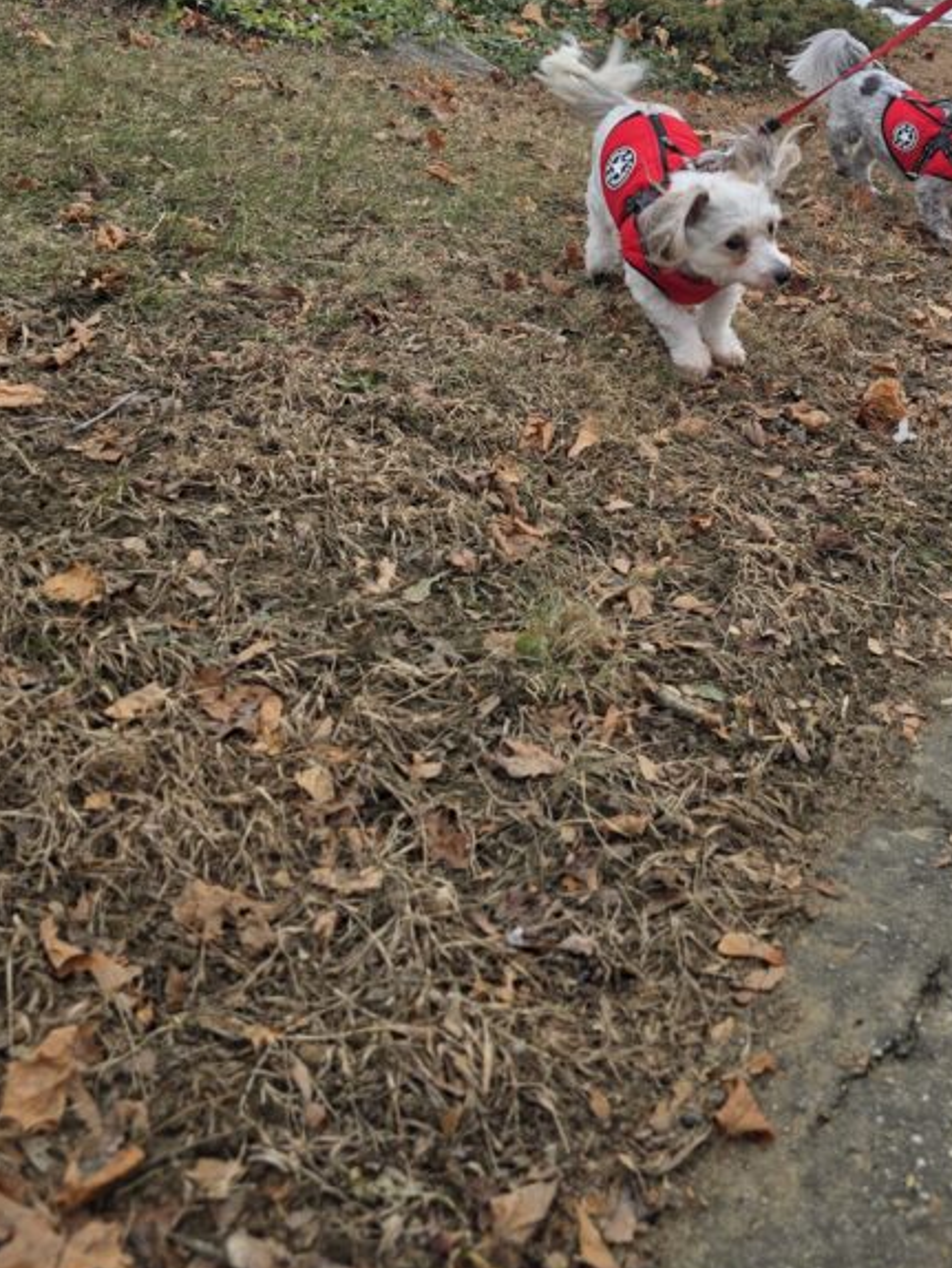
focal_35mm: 41
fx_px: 1502
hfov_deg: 34.3
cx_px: 729
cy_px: 161
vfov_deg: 42.5
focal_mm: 6.3
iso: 12
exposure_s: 1/437
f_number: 1.7
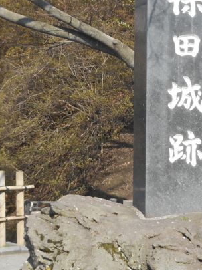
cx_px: 165
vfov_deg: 17.7
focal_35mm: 111
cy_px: 122
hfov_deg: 13.3
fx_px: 865
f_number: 4.7
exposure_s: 1/200
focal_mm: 7.9
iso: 80
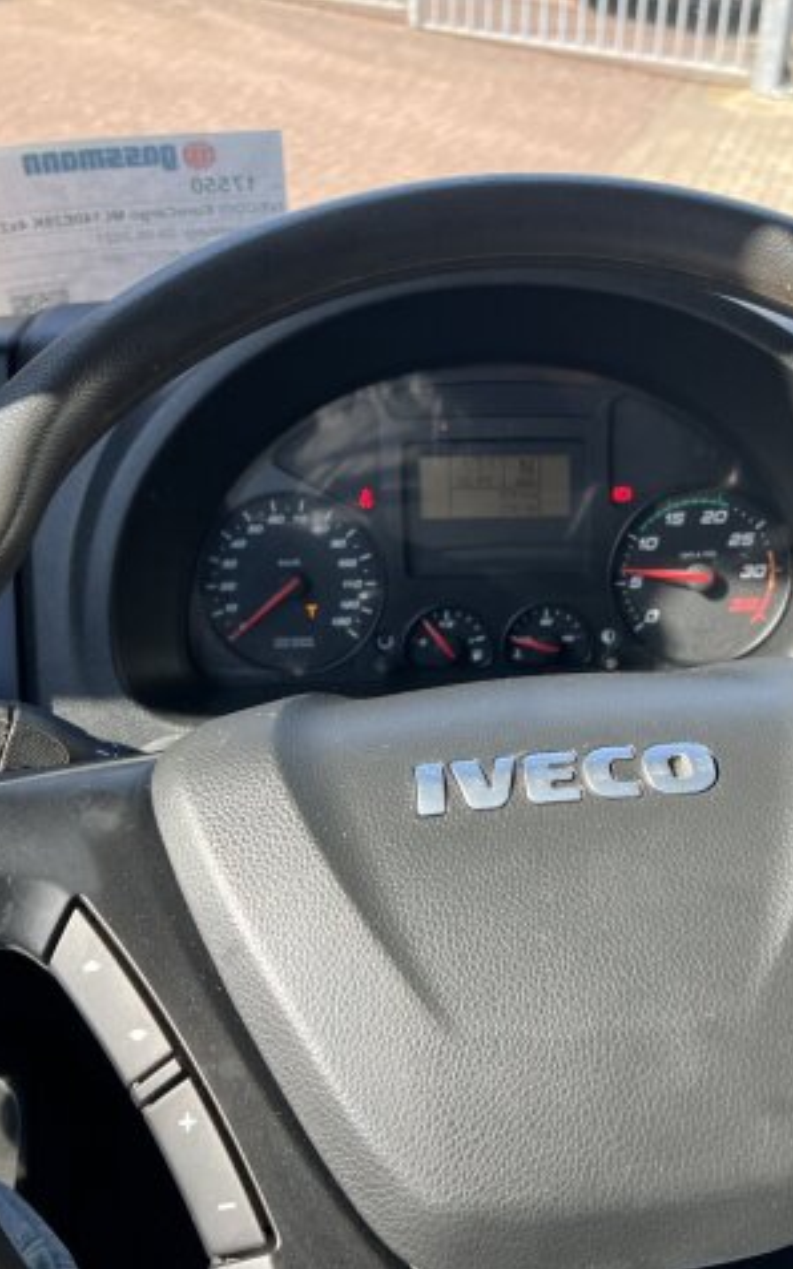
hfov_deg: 34.3
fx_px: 1280
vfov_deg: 52.8
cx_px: 495
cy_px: 636
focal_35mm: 37
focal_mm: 5.7
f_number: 1.5
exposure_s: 1/367
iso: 50
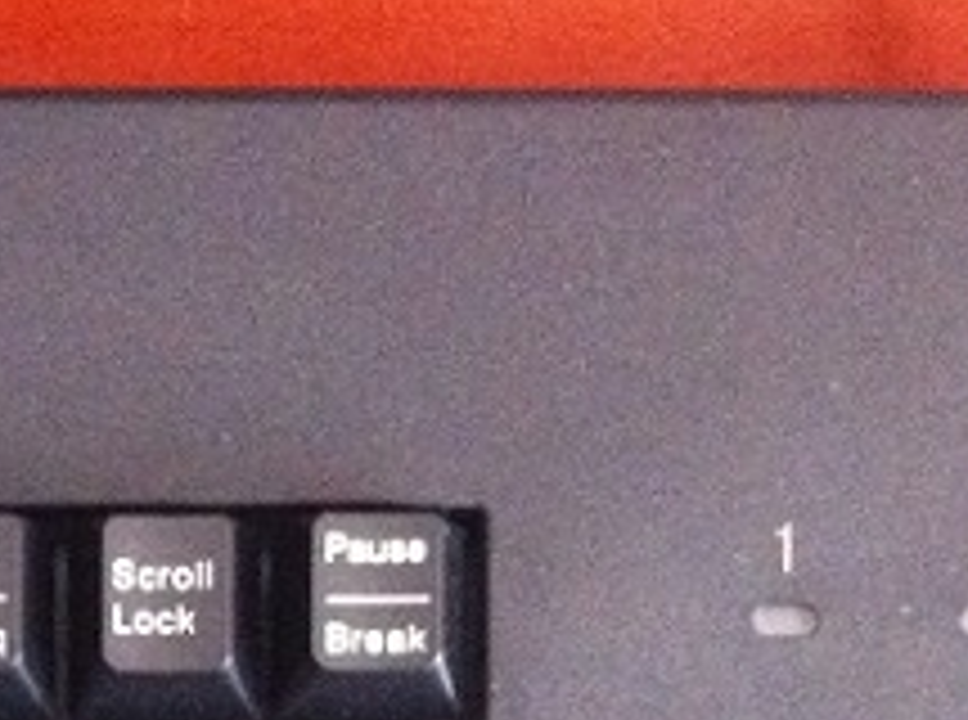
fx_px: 3402
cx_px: 50
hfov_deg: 15.9
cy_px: 1154
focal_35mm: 122
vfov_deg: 11.5
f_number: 2.8
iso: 1000
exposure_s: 1/15
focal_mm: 3.85
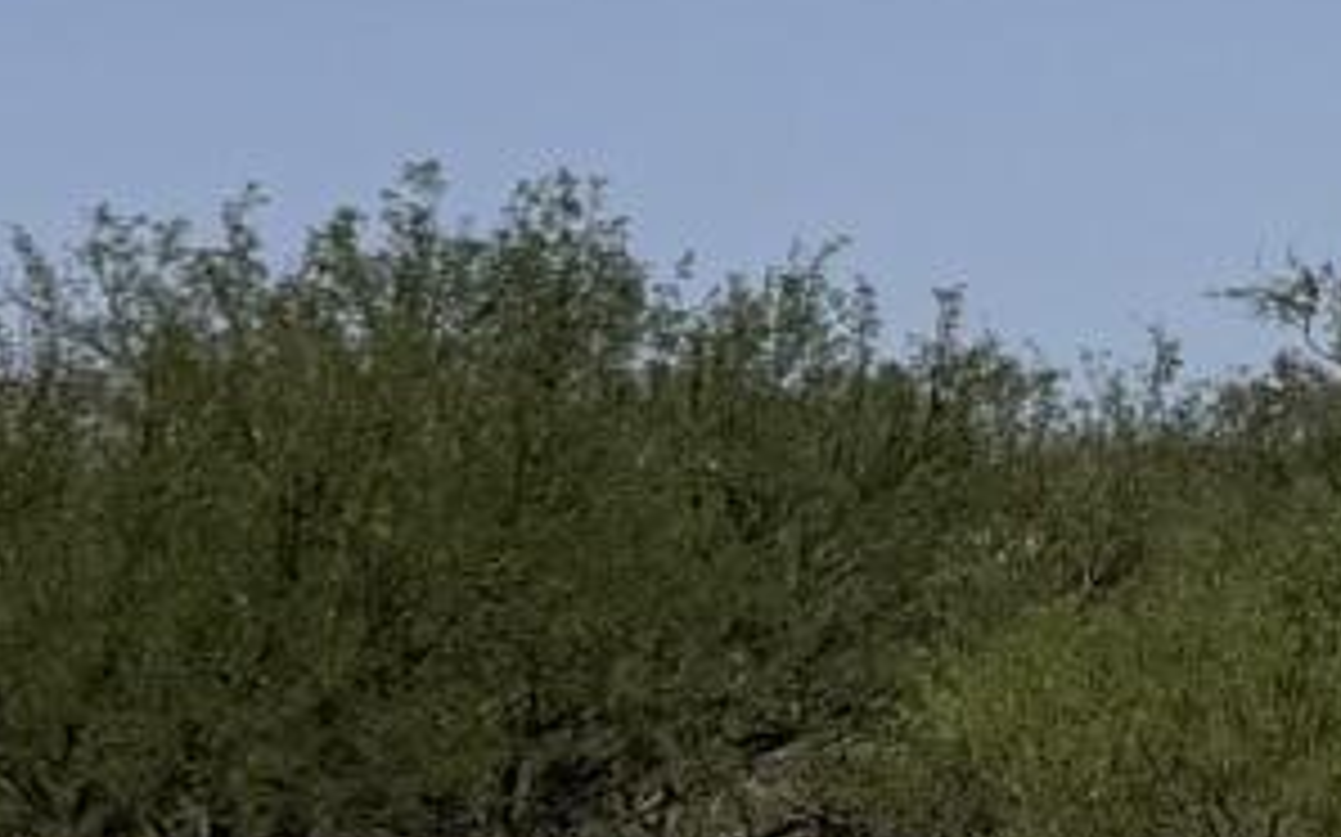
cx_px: 3632
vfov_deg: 7.5
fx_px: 6393
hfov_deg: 9.9
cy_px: 472
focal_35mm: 175
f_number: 1.78
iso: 80
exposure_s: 1/9009
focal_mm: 6.76
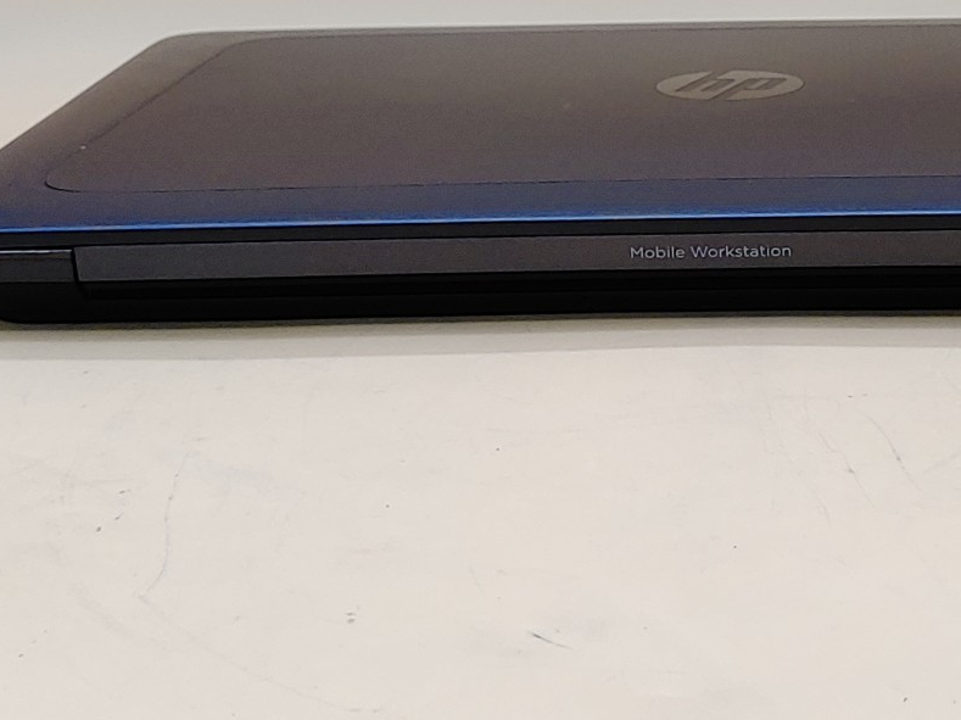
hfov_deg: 23.1
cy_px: 85
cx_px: 709
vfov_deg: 17.3
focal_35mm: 84
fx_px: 2331
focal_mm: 4.36
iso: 50
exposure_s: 1/99
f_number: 1.8
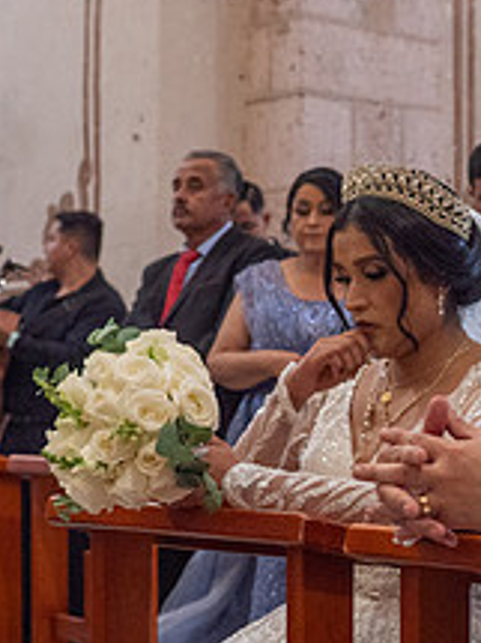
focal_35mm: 91
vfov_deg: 21.4
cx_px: 502
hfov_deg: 15.9
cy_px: 462
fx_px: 1688
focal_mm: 35
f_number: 4
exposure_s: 1/100
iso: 2500
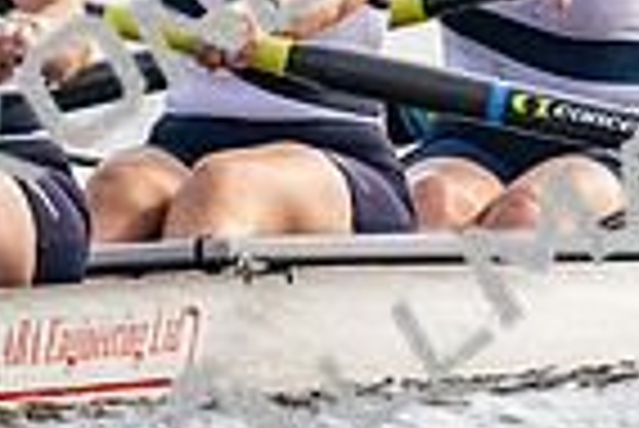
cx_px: 1084
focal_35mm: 2454
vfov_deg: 0.6
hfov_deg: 0.8
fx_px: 43602
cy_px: -142
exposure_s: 1/2500
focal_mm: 600
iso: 450
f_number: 4
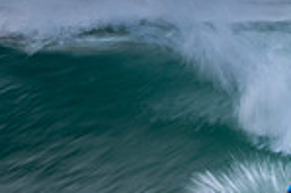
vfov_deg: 0.4
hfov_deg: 0.7
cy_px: 300
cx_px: 580
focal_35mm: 3077
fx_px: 24845
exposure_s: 1/20
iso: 64
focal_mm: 500
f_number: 29
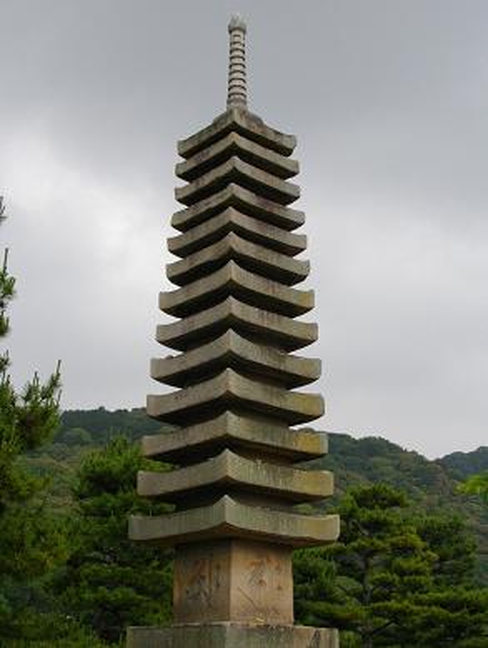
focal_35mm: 32
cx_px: 244
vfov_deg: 56.7
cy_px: 324
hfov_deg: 44.3
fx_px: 600
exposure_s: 1/125
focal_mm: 5.7
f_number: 2.9
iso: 141
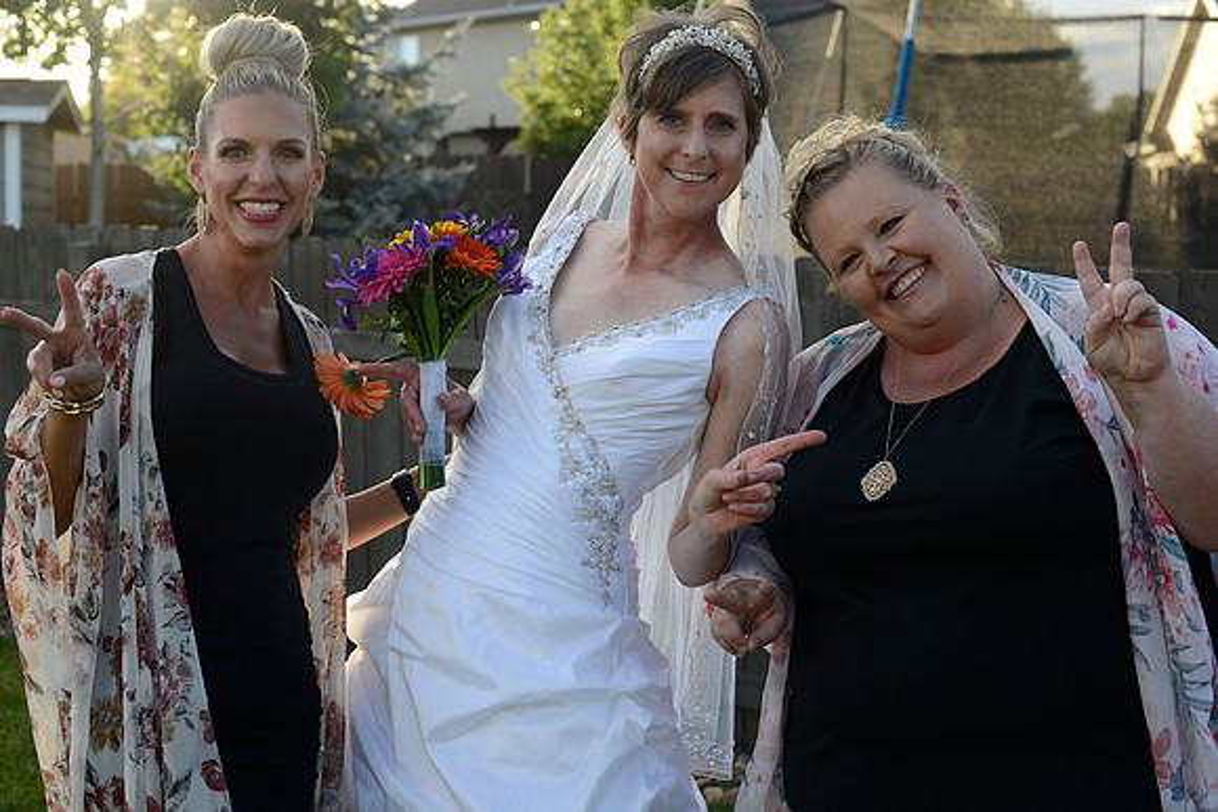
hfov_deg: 39.6
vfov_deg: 27.0
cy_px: 406
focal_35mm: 50
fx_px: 1692
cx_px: 609
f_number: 5
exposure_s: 1/400
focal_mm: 50
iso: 400
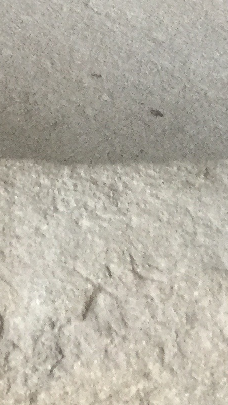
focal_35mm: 137
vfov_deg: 15.1
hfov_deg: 8.6
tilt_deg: -32.0
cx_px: -116
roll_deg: +0.0
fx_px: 1472
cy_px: -94
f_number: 2.4
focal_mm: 3.3
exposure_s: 1/30
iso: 40
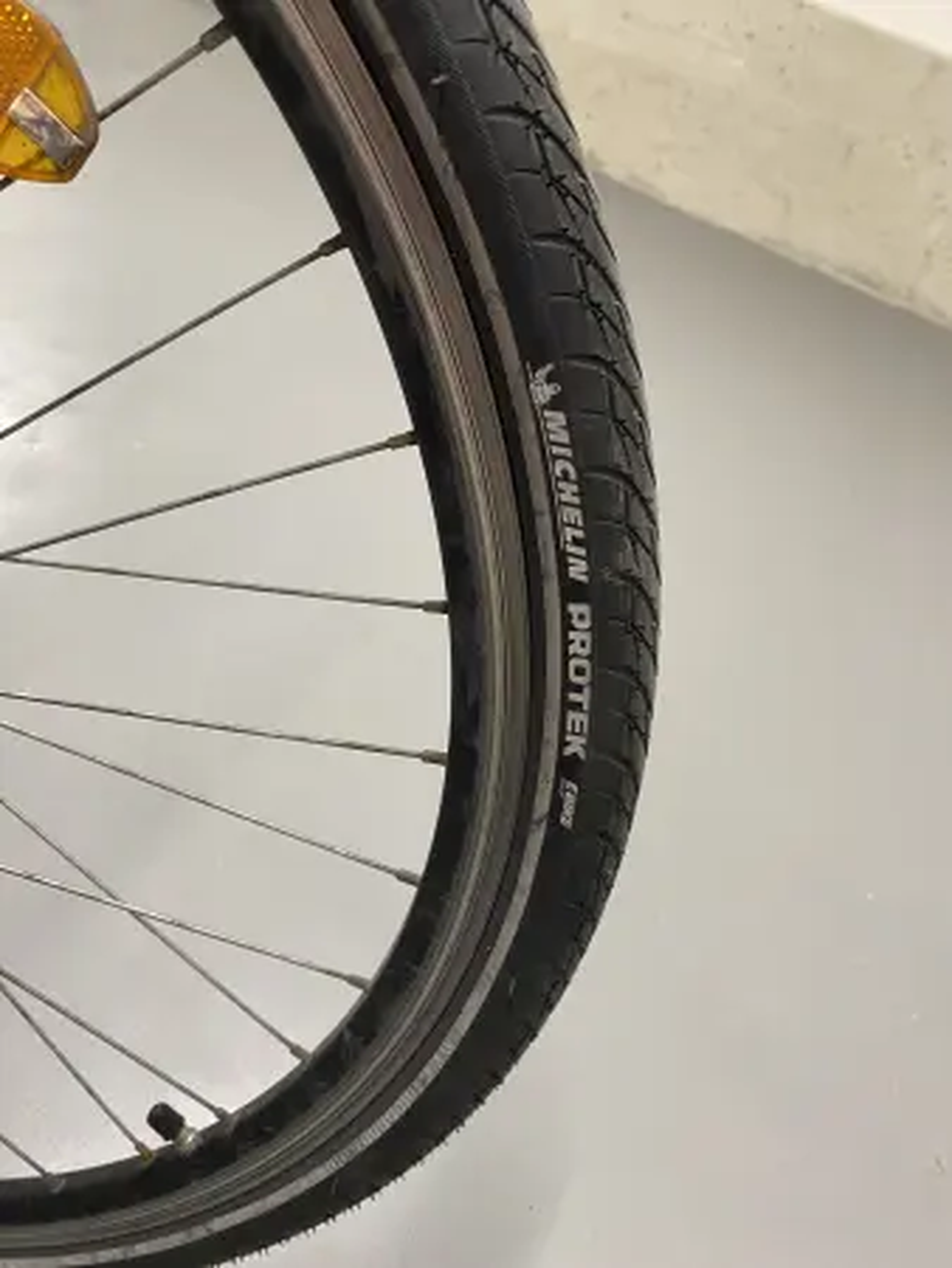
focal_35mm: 26
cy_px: 634
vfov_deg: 67.3
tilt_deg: -37.3
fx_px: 952
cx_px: 476
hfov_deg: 53.1
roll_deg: -20.2
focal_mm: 4.25
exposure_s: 1/50
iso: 125
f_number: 1.8
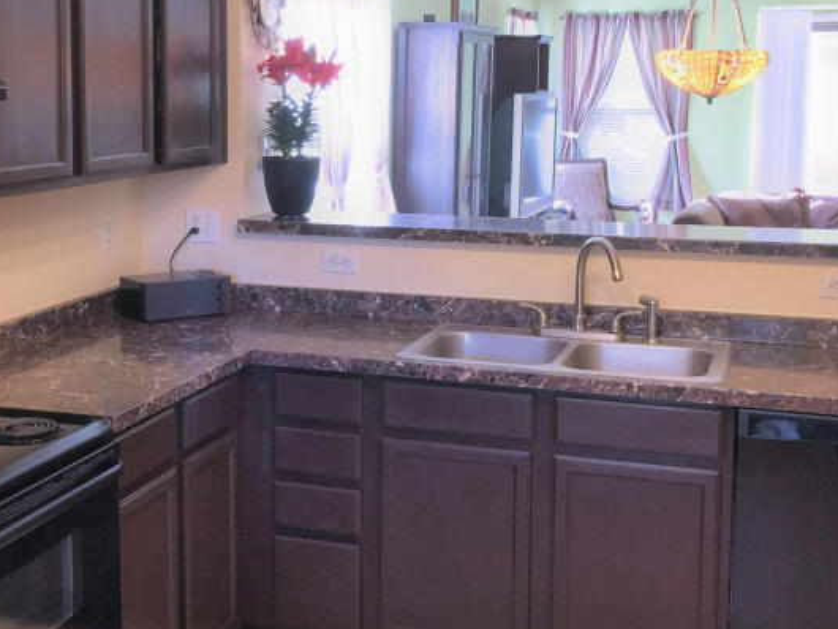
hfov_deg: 34.1
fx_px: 1356
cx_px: 288
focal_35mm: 56
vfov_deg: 26.1
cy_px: 262
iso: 80
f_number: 2.2
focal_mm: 4.15
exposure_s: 1/30
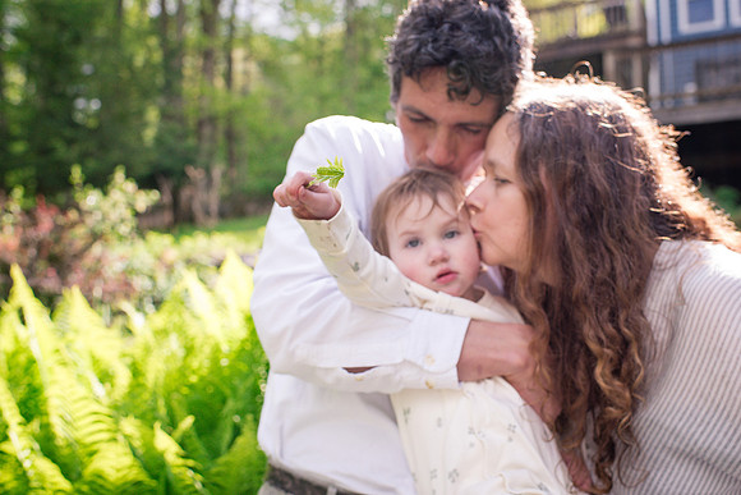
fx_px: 721
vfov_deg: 37.9
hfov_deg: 54.4
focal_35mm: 35
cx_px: 370
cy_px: 248
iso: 800
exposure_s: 1/1250
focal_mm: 35
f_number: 4.5
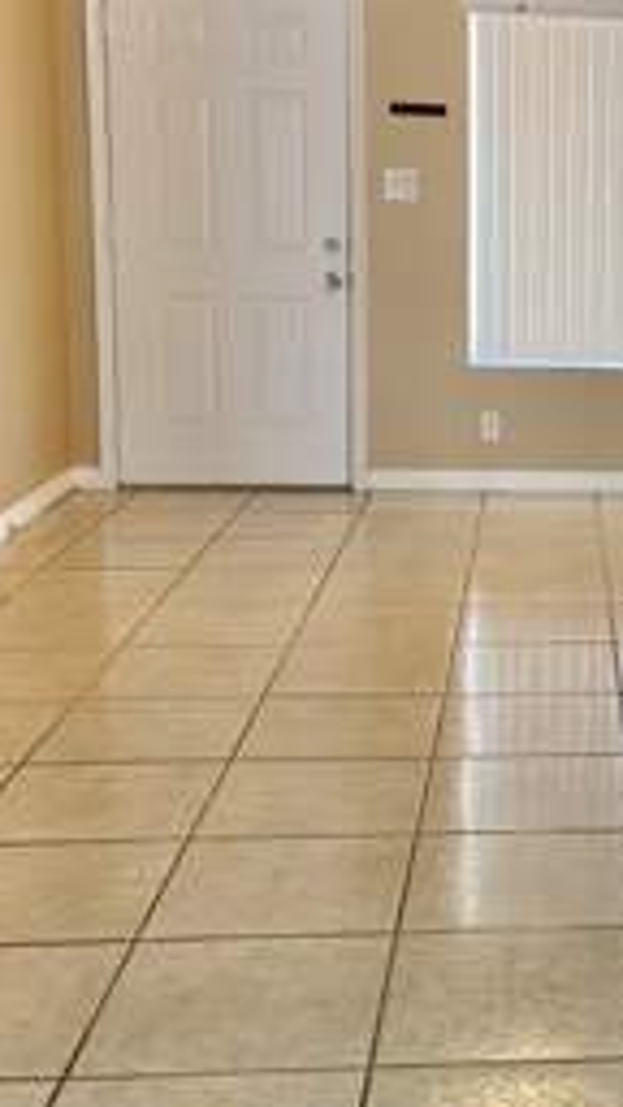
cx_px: 653
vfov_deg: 39.0
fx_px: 1557
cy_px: 426
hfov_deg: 21.7
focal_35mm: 53
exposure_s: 1/60
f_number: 1.8
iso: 160
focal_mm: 4.25
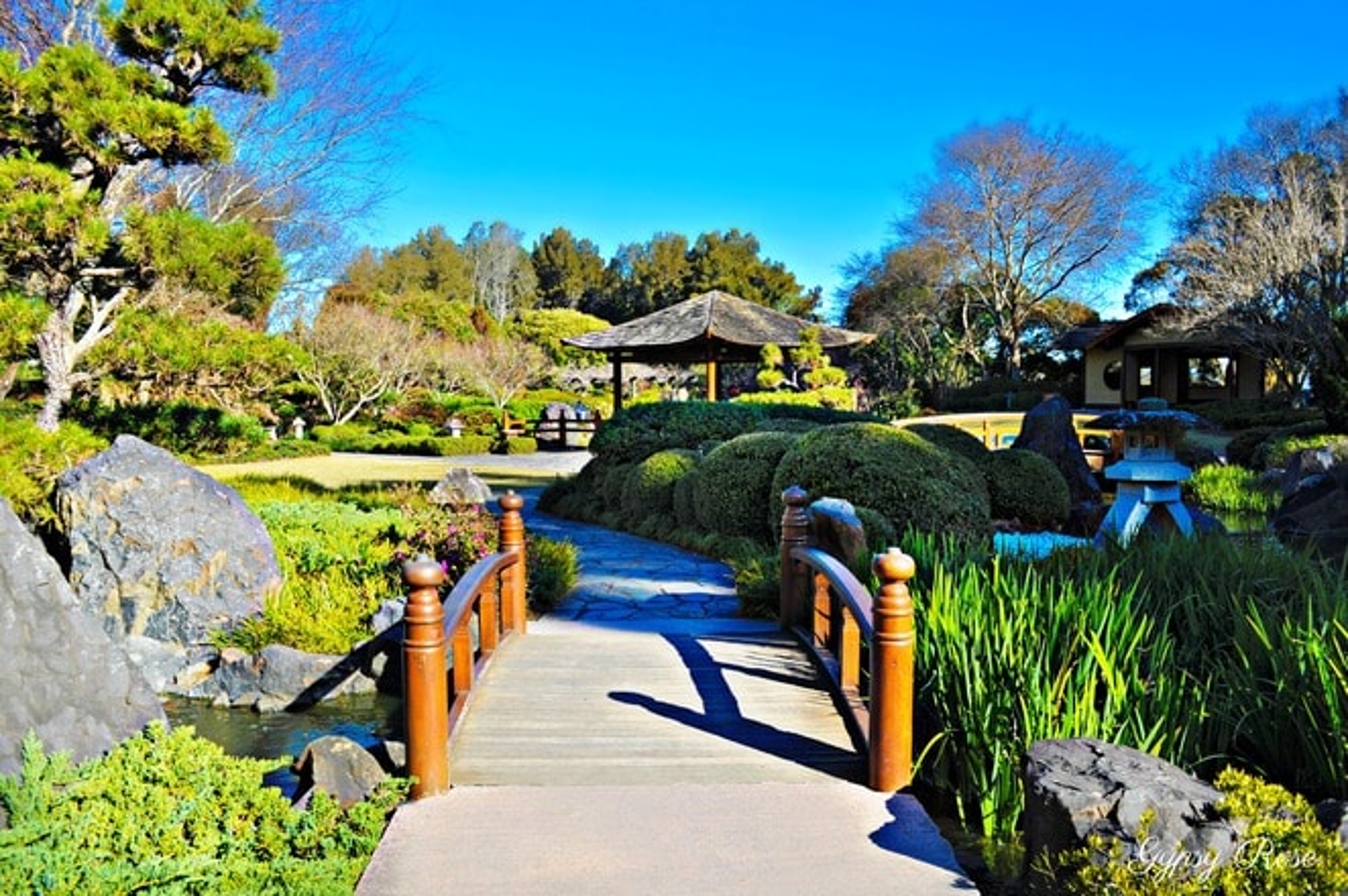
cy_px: 448
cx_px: 674
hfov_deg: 57.3
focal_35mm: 33
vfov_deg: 39.9
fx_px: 1234
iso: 200
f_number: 9
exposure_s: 1/320
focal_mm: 22
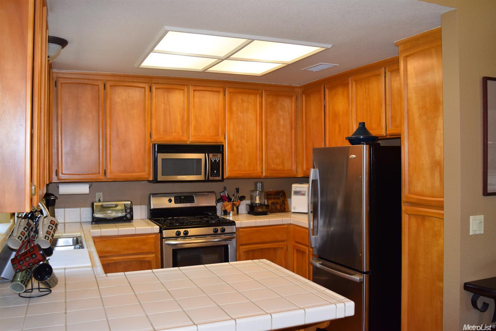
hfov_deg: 57.2
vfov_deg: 40.0
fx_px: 455
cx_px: 248
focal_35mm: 33
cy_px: 166
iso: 800
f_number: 5
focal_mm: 22
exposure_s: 1/100
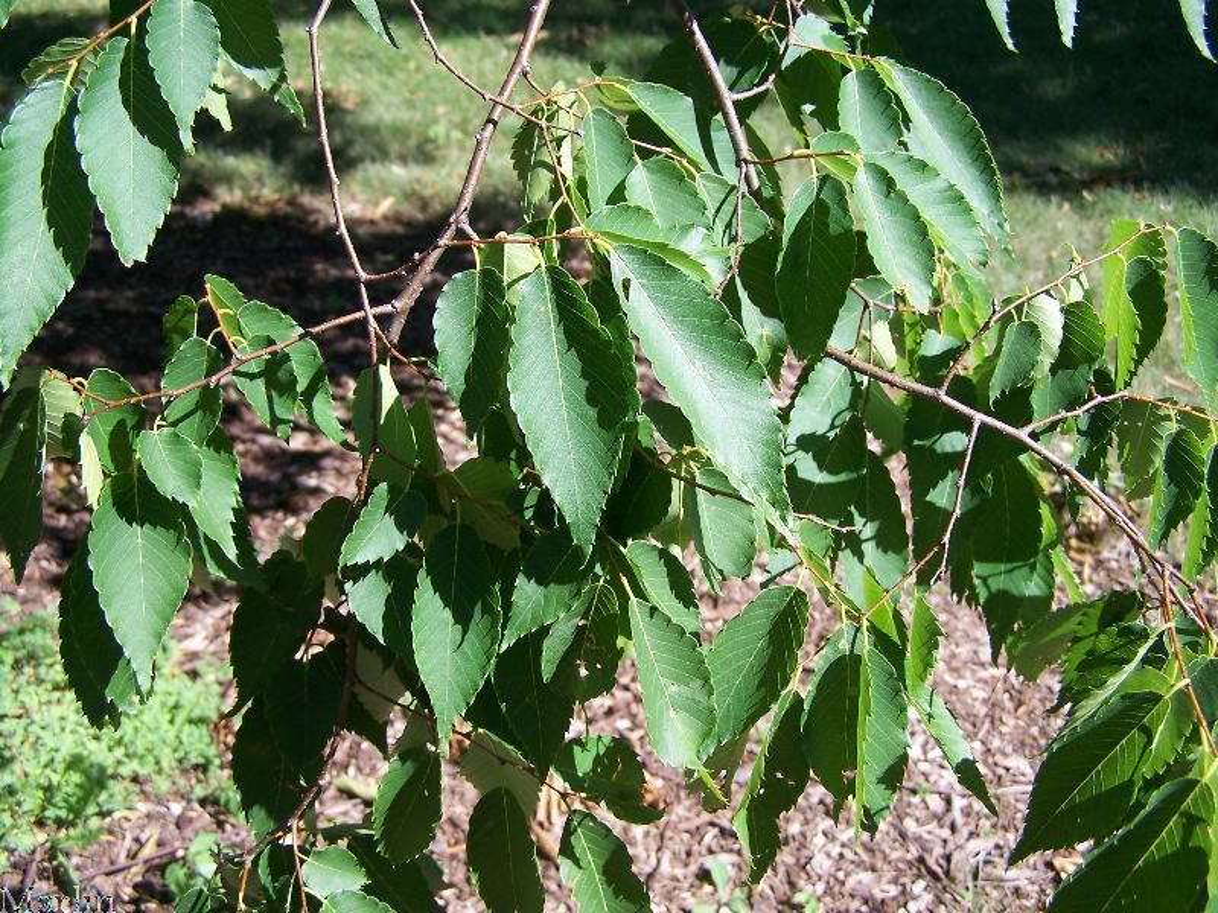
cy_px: 456
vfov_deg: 37.7
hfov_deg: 49.0
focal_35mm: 38
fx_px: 1337
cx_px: 609
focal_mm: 6.3
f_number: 2.8
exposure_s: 1/400
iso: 80
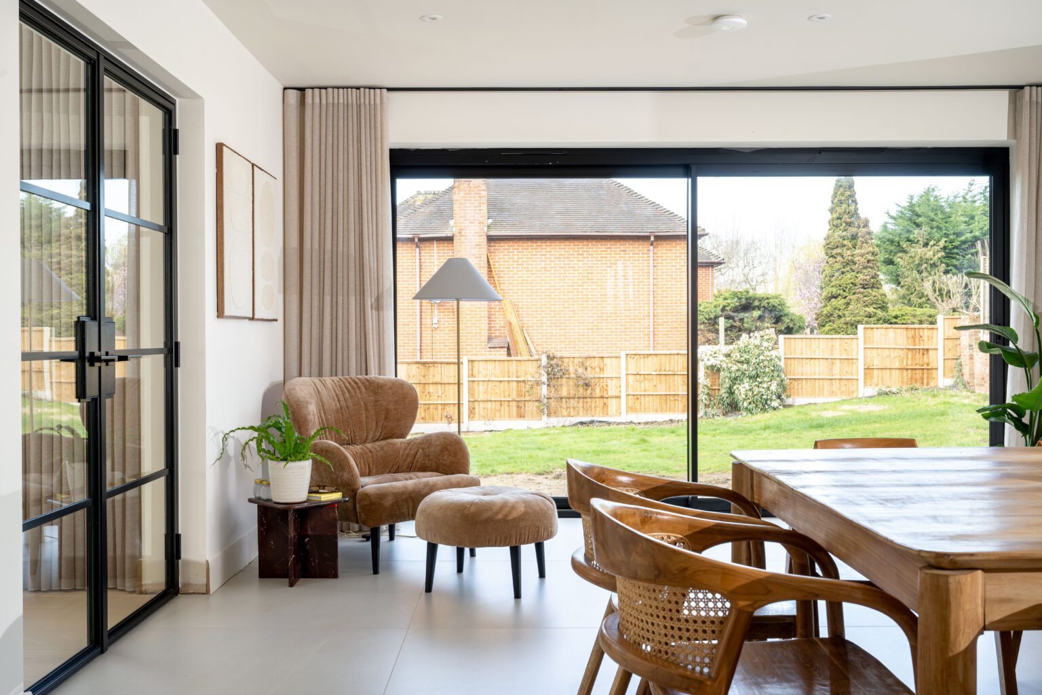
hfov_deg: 53.1
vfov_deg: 36.9
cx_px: 521
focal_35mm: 36
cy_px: 348
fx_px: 1042
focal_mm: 36
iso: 200
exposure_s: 1/15
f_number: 9
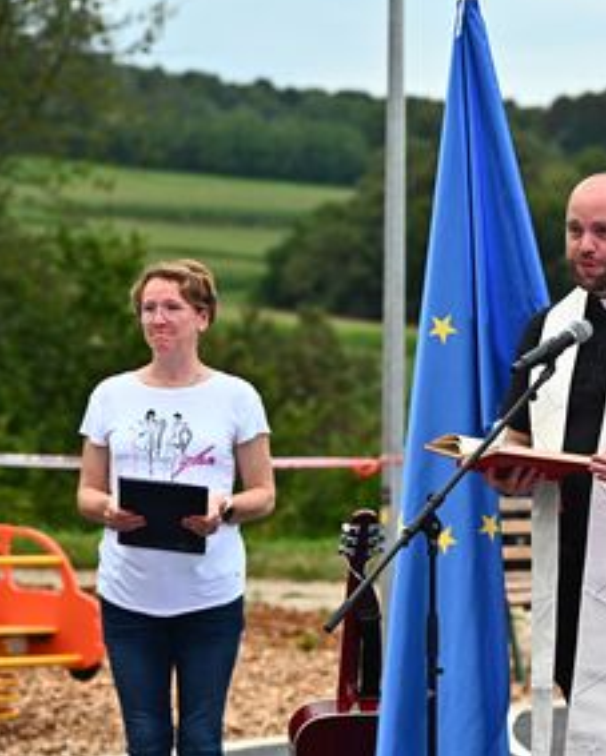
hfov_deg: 8.9
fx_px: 3872
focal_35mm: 173
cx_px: 577
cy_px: 361
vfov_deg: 11.1
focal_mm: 116
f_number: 4.5
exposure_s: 1/400
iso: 1600
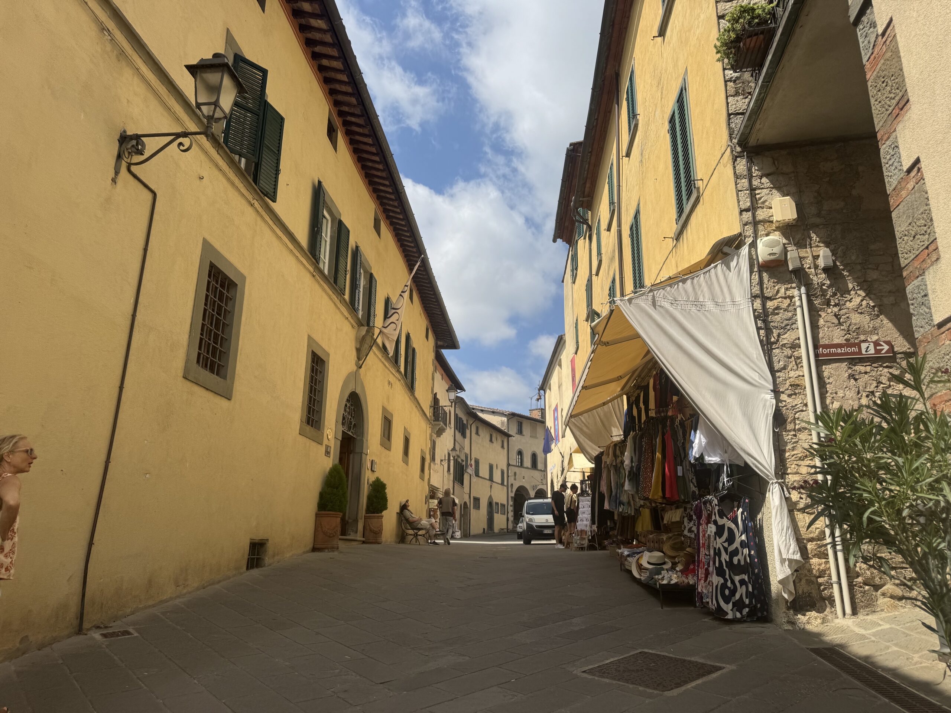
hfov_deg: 71.6
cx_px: 476
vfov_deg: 56.8
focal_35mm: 24
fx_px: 659
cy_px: 356
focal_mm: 6.76
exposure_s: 1/5348
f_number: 1.78
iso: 80
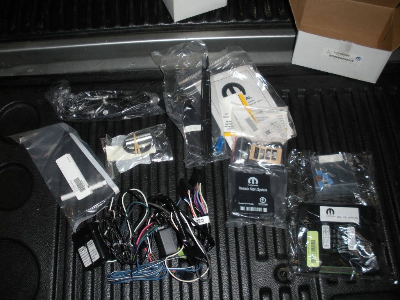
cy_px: 150
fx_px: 416
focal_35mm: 36
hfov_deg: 51.4
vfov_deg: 39.7
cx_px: 200
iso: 64
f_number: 3.5
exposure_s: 1/60
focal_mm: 6.3
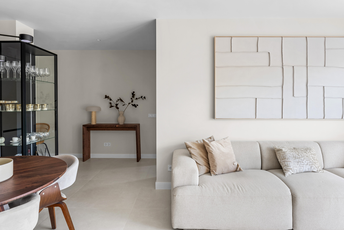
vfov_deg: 62.8
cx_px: 172
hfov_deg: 84.8
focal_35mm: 20
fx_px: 188
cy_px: 115
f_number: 8
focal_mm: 19.7
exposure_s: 1/1.67
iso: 100
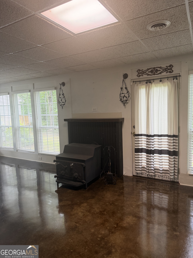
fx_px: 178
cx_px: 96
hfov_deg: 56.8
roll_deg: +3.5
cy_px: 129
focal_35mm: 24
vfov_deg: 71.6
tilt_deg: -5.8
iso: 160
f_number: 1.78
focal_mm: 6.76
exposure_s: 1/120
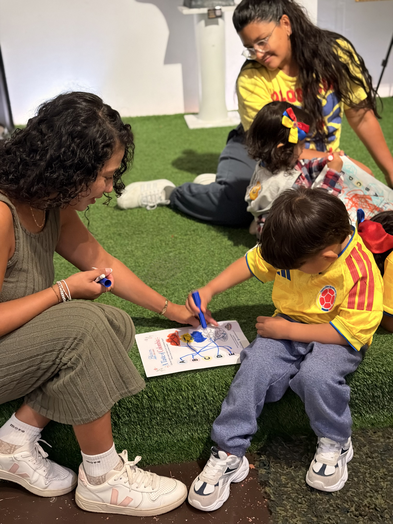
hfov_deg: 30.3
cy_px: 262
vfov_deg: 39.7
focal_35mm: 48
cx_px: 196
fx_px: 727
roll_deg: +2.8
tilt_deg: -24.6
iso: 500
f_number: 1.78
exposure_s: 1/30
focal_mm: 6.76
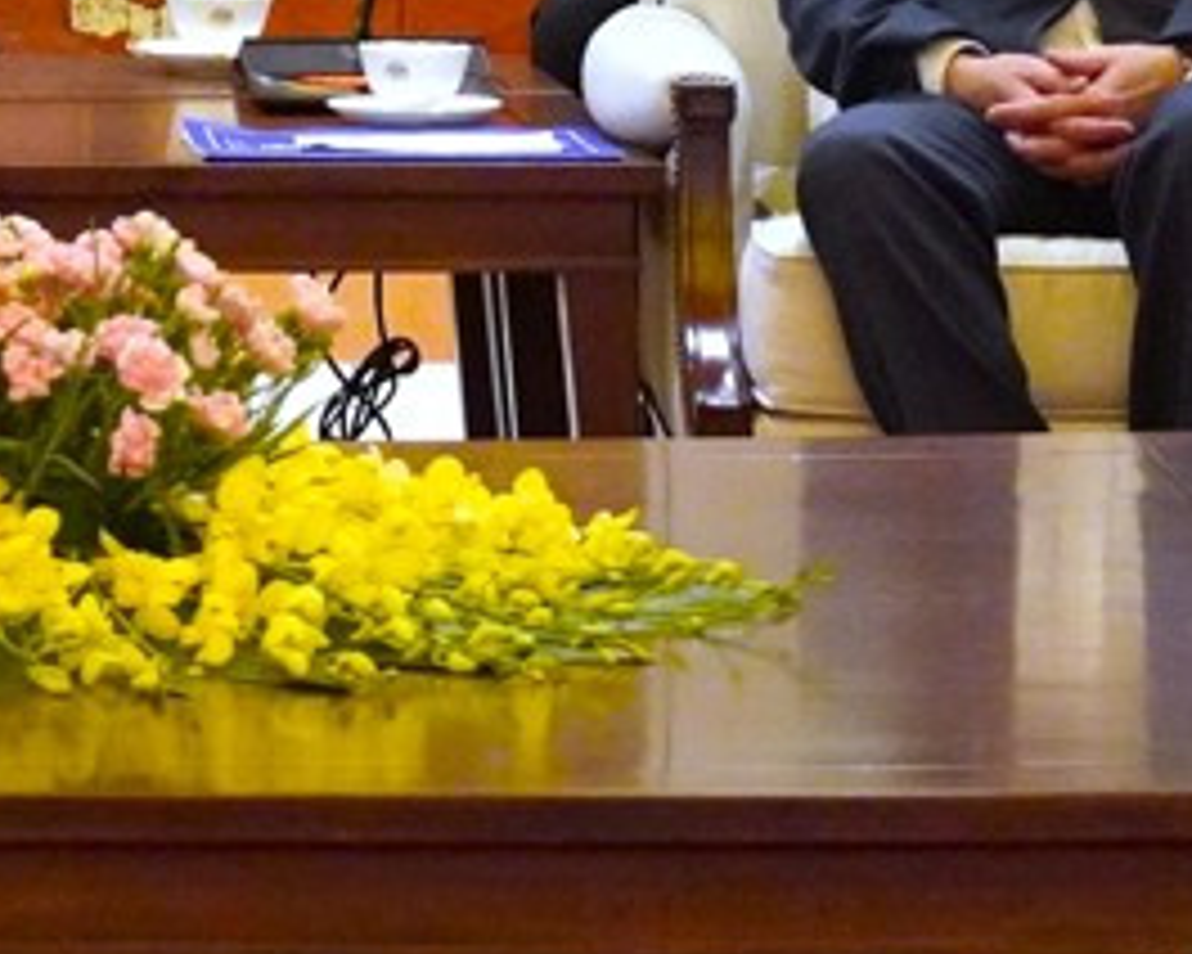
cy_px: -144
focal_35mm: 271
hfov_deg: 7.1
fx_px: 9550
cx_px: 94
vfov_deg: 5.7
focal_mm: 53
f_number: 5
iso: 6400
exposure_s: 1/125
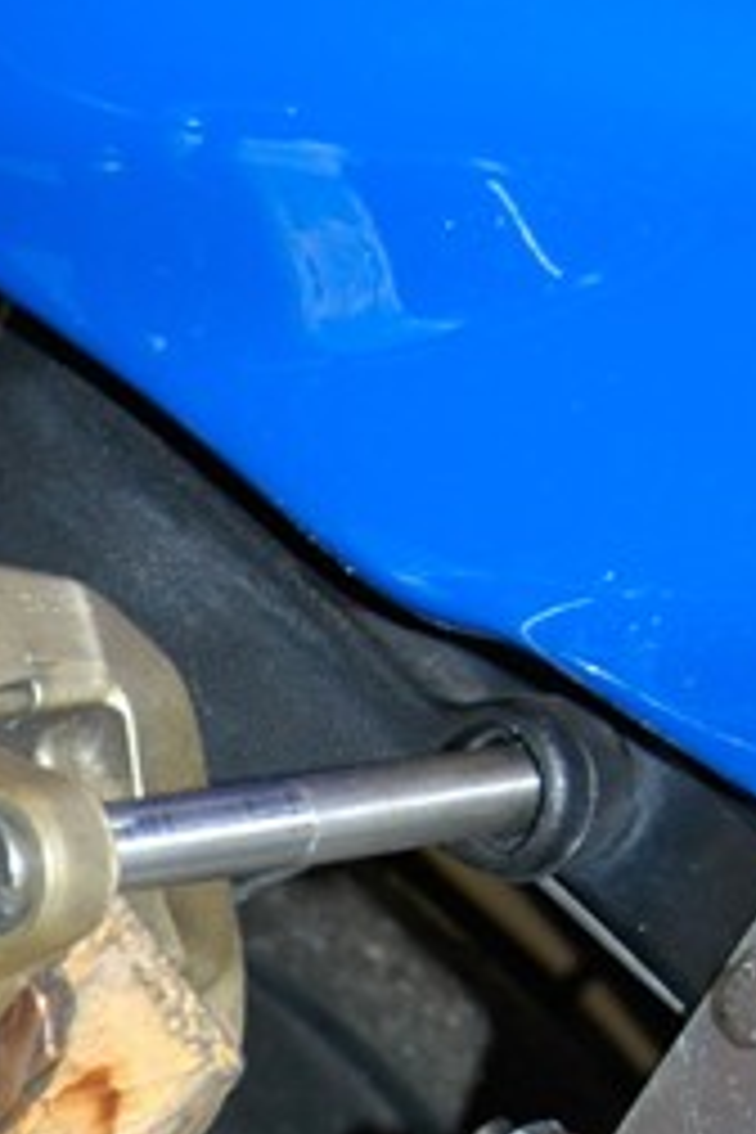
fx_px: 5226
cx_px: -400
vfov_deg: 12.1
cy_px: 1372
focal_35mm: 166
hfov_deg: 8.1
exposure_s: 1/60
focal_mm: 29
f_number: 4
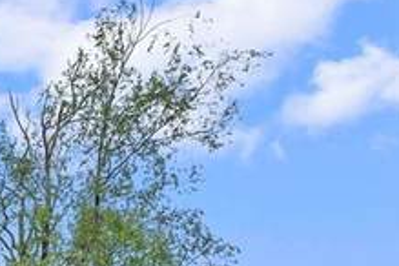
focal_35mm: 82
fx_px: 909
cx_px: -290
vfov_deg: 13.4
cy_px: 591
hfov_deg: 19.5
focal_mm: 14
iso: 200
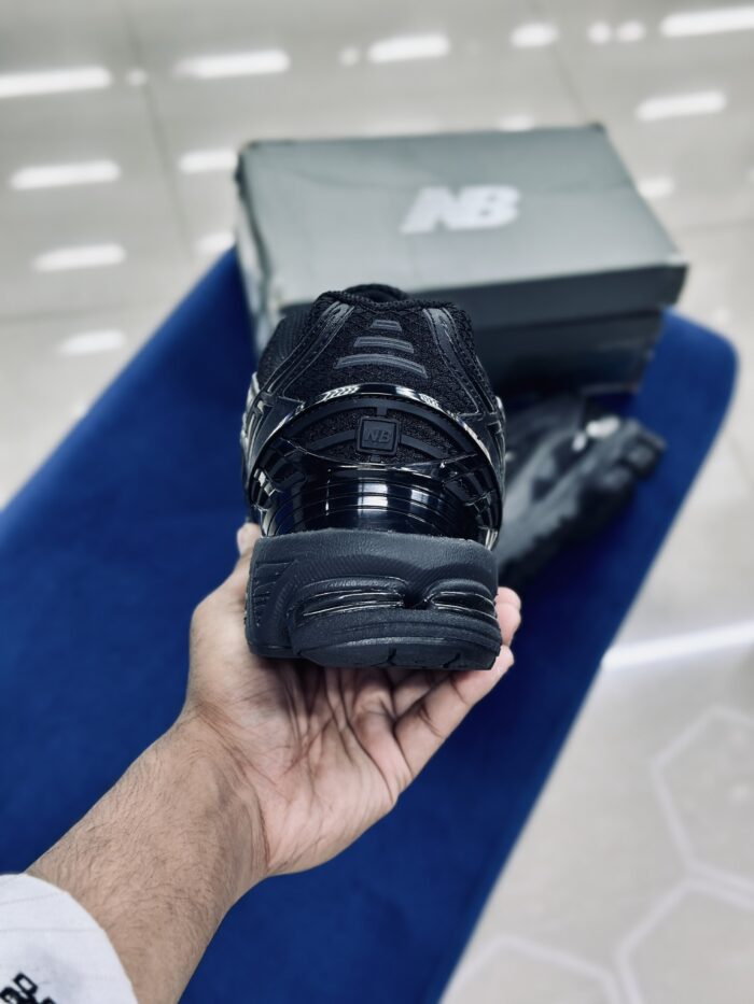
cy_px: 502
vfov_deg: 39.7
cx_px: 377
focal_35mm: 48
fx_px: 1394
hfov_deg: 30.3
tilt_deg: -57.1
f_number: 1.78
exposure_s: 1/100
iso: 125
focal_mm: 6.86
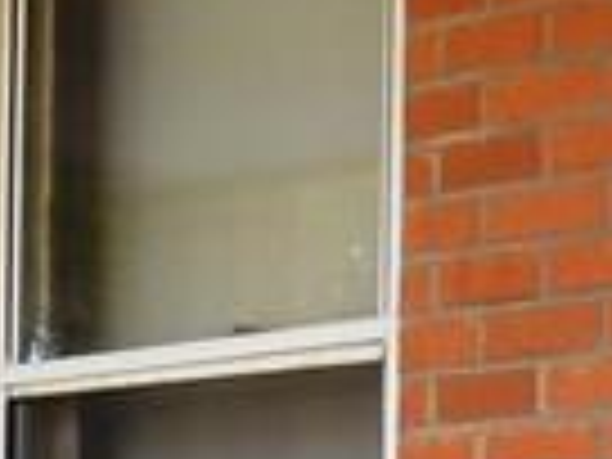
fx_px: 3465
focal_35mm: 196
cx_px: 1314
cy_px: 1022
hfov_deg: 9.3
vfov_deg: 7.2
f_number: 3.4
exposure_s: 1/50
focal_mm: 4.7
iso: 80
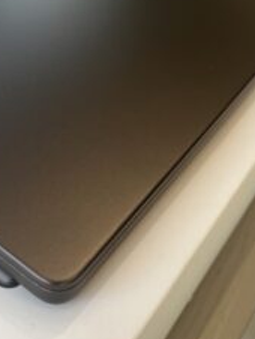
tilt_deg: -40.8
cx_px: 58
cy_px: 110
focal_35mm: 46
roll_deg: -0.6
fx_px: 451
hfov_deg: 30.9
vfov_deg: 40.6
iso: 40
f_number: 1.6
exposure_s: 1/122
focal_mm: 5.1
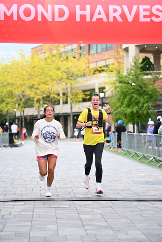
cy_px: 121
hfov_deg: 15.5
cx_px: 81
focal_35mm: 88
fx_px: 594
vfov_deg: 23.1
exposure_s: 1/2000
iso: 640
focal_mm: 88
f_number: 2.8
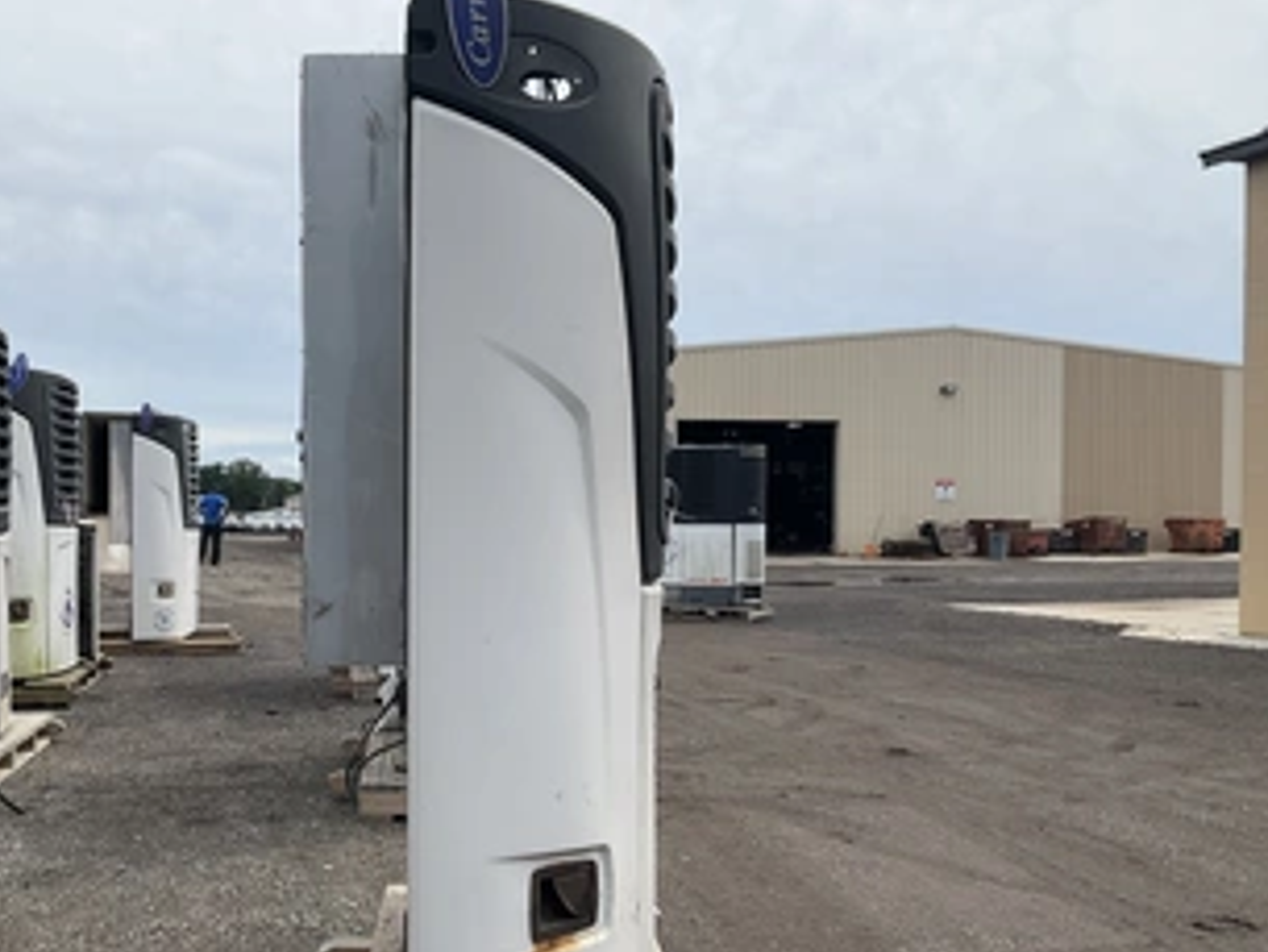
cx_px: 449
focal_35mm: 38
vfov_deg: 37.6
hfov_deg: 48.3
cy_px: 553
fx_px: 1393
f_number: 1.8
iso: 25
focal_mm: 3
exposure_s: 1/1984
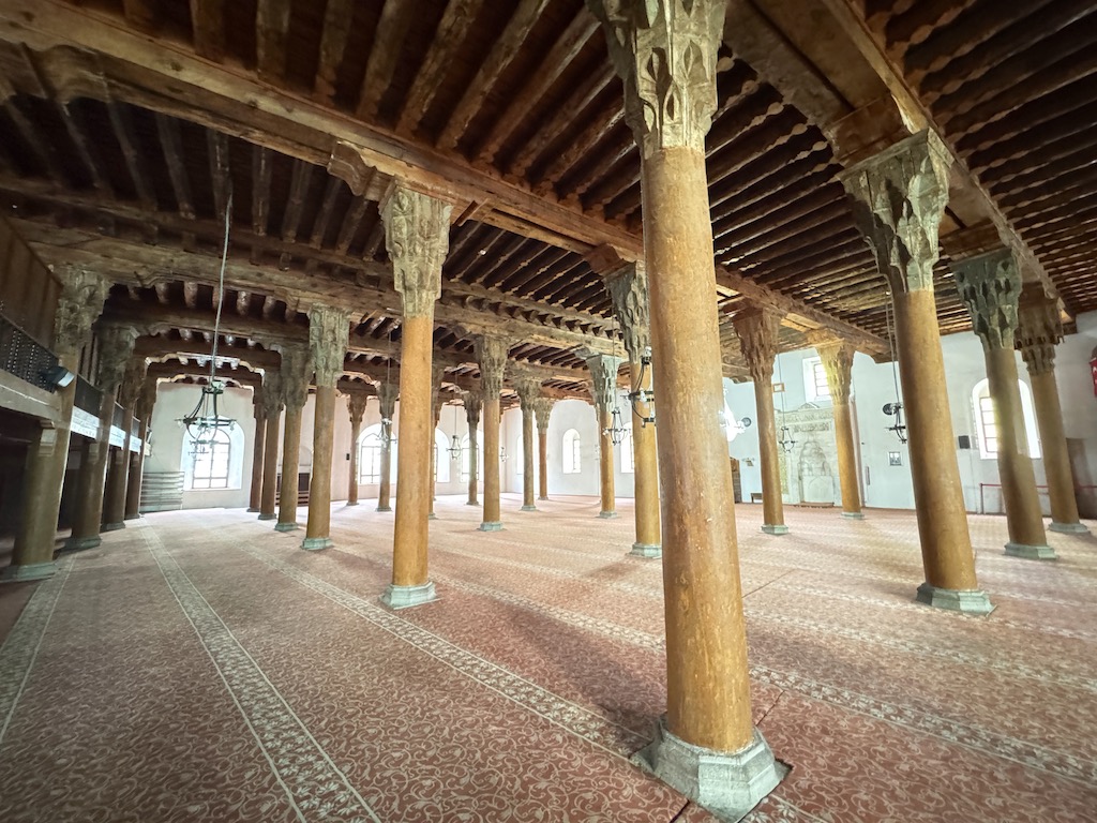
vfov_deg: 85.7
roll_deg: +0.4
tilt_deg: +9.2
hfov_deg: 102.1
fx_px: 444
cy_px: 412
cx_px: 548
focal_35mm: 14
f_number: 2.2
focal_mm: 2.22
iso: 1600
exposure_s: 1/25
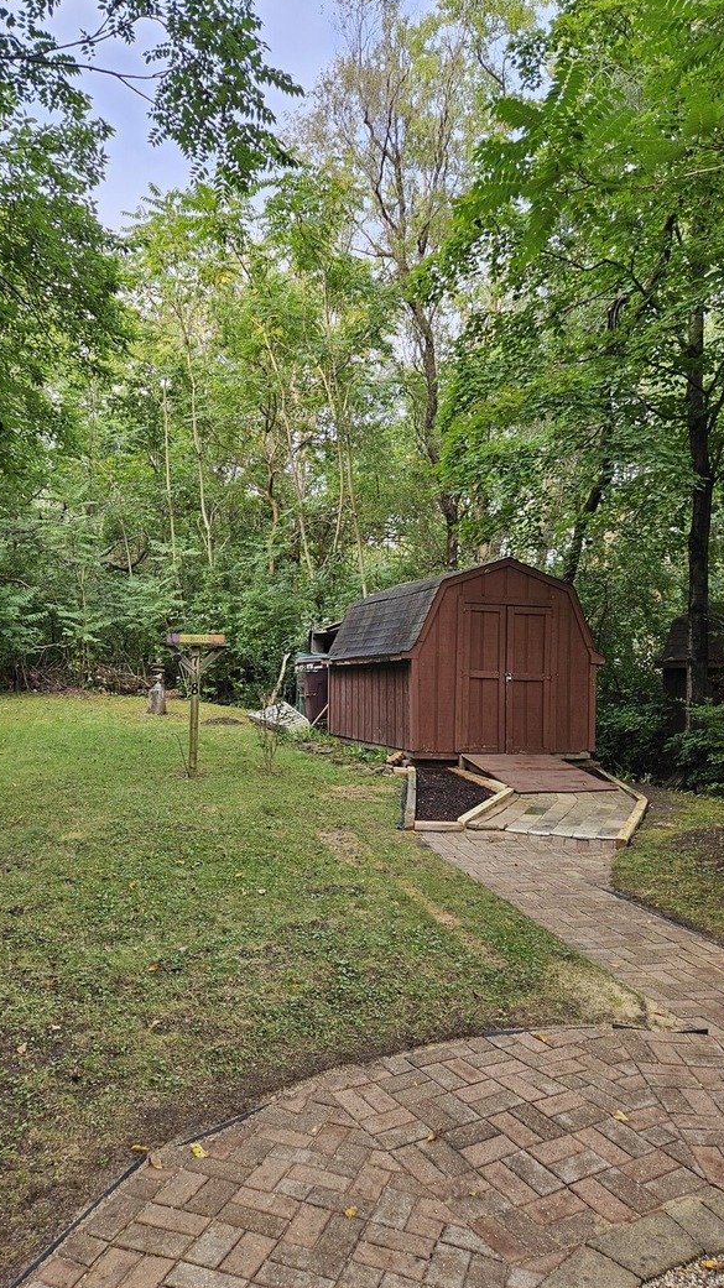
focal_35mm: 26
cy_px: 652
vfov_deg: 71.9
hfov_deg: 44.3
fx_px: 888
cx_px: 328
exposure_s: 1/180
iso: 50
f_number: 1.8
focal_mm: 5.4
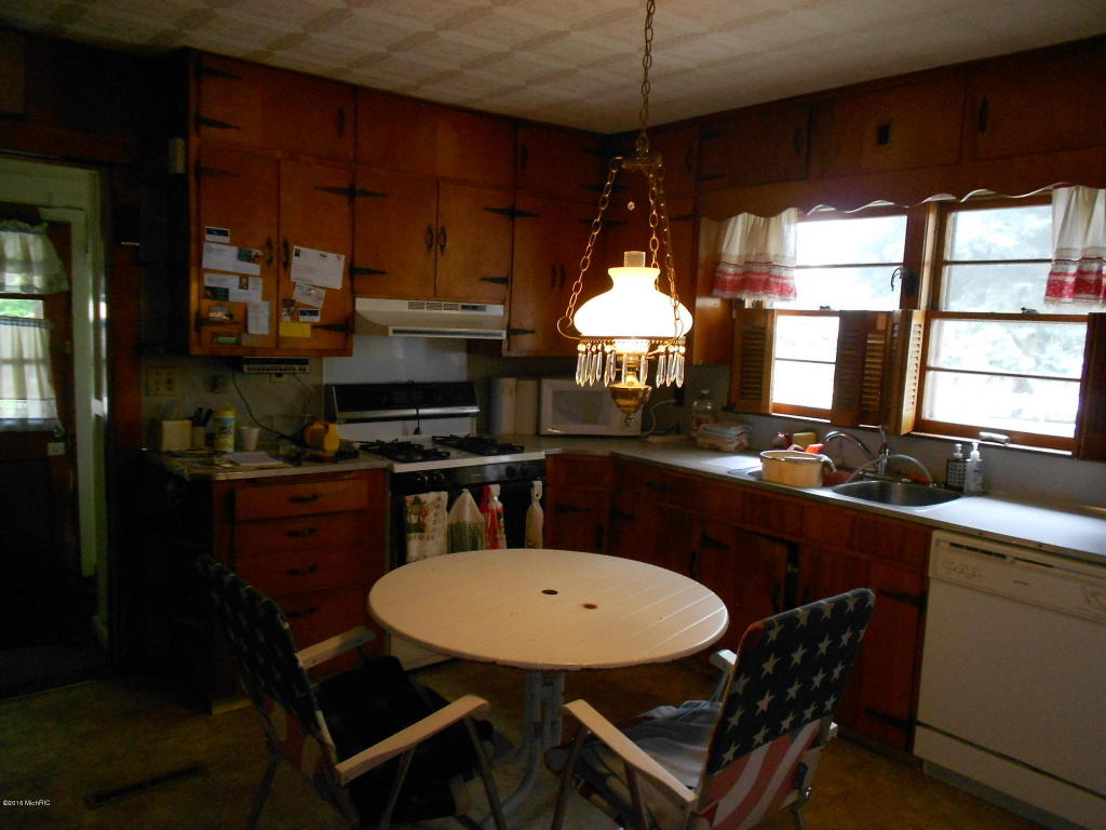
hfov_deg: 67.3
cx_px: 553
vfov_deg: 53.1
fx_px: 831
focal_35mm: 26
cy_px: 415
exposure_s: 1/30
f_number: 3.2
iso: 400
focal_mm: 4.6
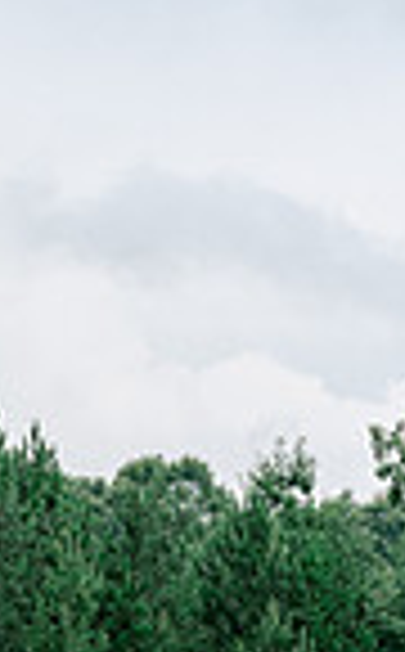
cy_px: 848
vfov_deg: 4.6
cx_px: -1242
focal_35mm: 451
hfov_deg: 2.8
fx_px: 8005
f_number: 5
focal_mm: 82
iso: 250
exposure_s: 1/400
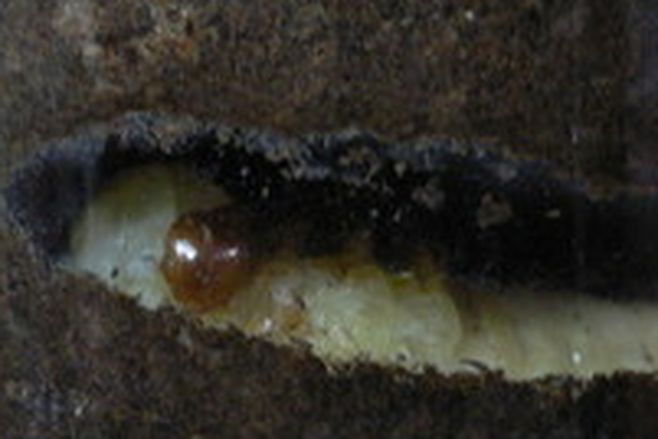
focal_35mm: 76
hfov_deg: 26.6
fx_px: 1389
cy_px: 231
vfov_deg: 17.9
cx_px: 278
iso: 200
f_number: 2.8
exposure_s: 1/8
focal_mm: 5.8
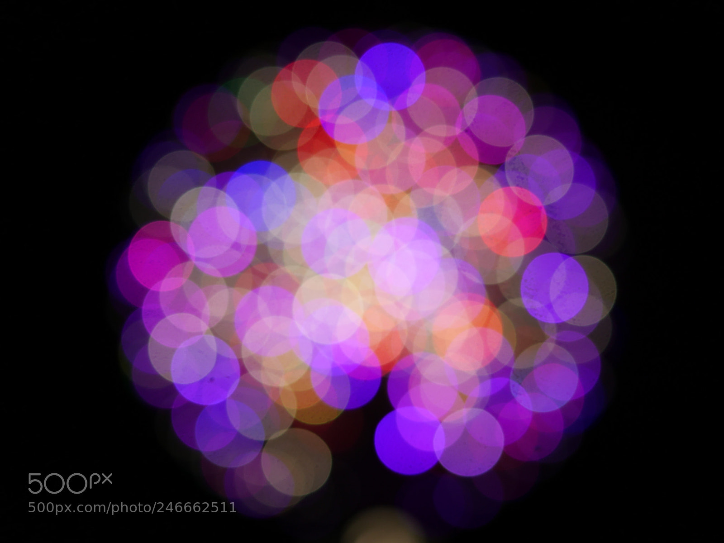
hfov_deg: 13.2
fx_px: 3137
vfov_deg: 9.9
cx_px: 362
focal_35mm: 150
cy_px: 272
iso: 200
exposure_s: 1/800
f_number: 1.8
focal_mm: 75
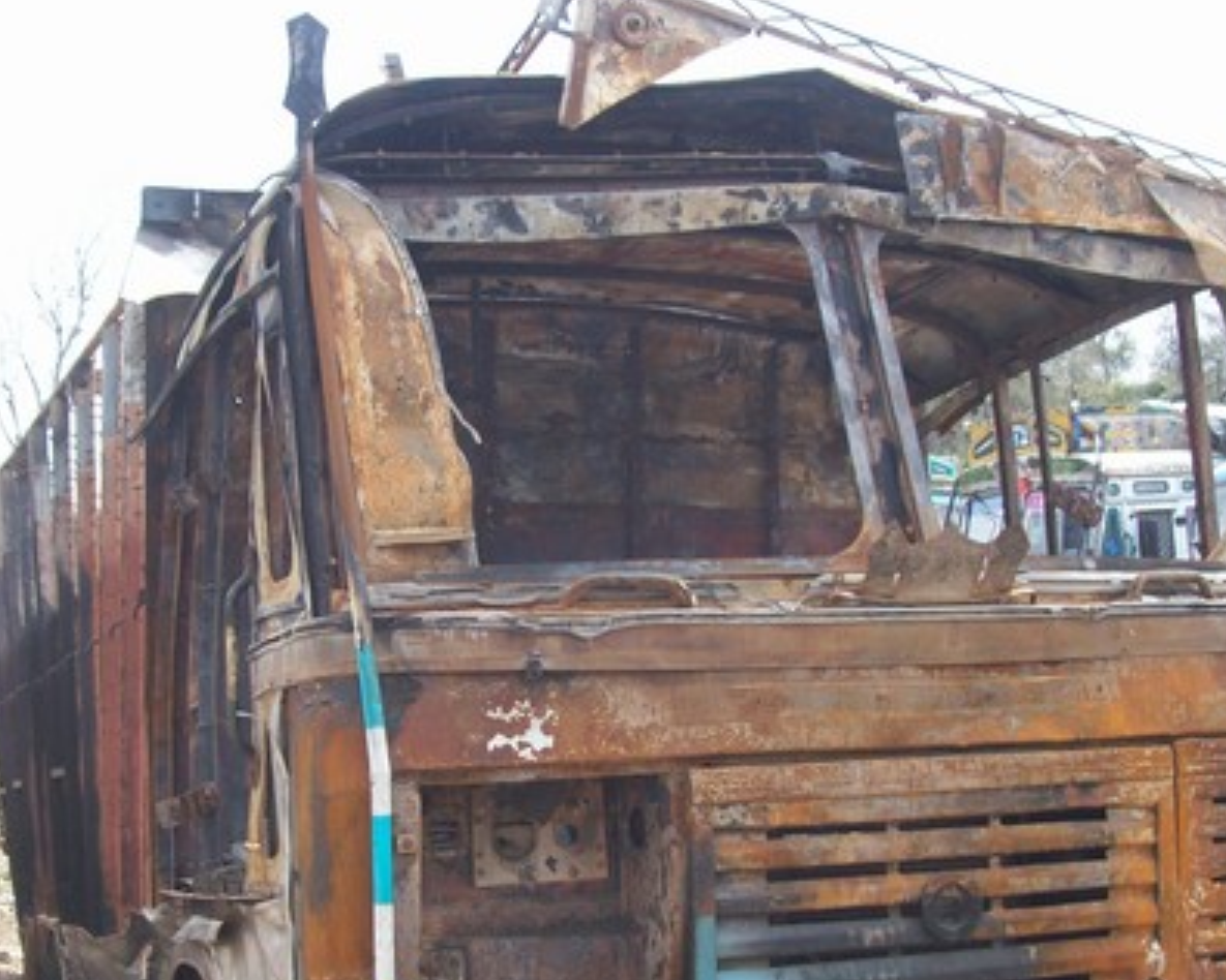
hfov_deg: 33.0
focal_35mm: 57
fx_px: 2068
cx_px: 571
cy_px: 654
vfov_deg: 26.5
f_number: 2.7
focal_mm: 6
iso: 80
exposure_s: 1/356
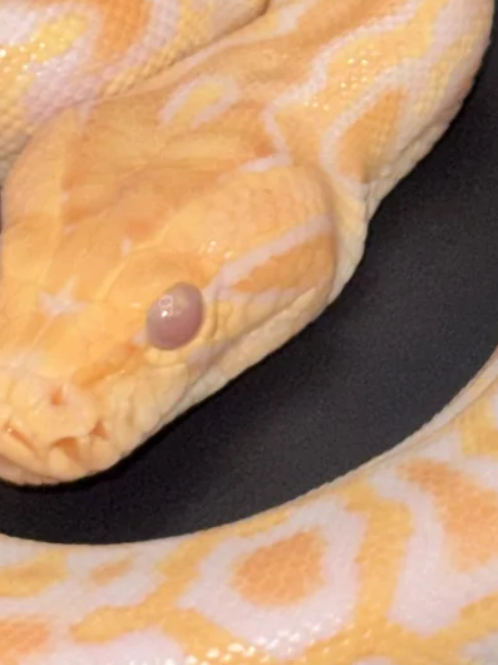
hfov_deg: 6.3
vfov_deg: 8.5
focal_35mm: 232
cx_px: 664
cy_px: 68
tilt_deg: -43.9
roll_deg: +0.3
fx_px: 4454
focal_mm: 6.76
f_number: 1.78
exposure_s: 1/227
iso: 50
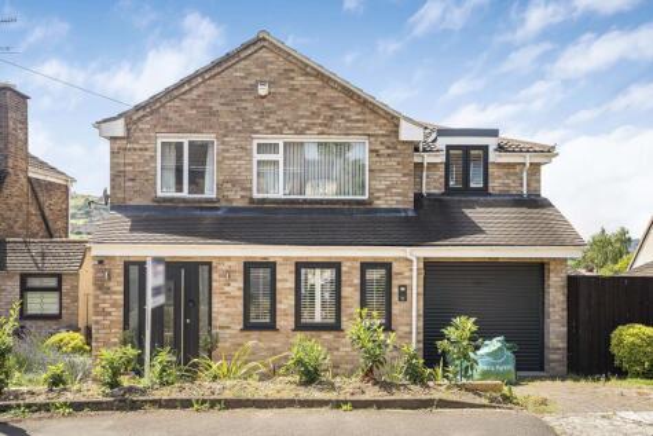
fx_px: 544
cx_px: 326
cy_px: 218
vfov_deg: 43.6
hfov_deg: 61.9
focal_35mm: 30
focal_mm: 30
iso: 100
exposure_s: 1/125
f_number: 8
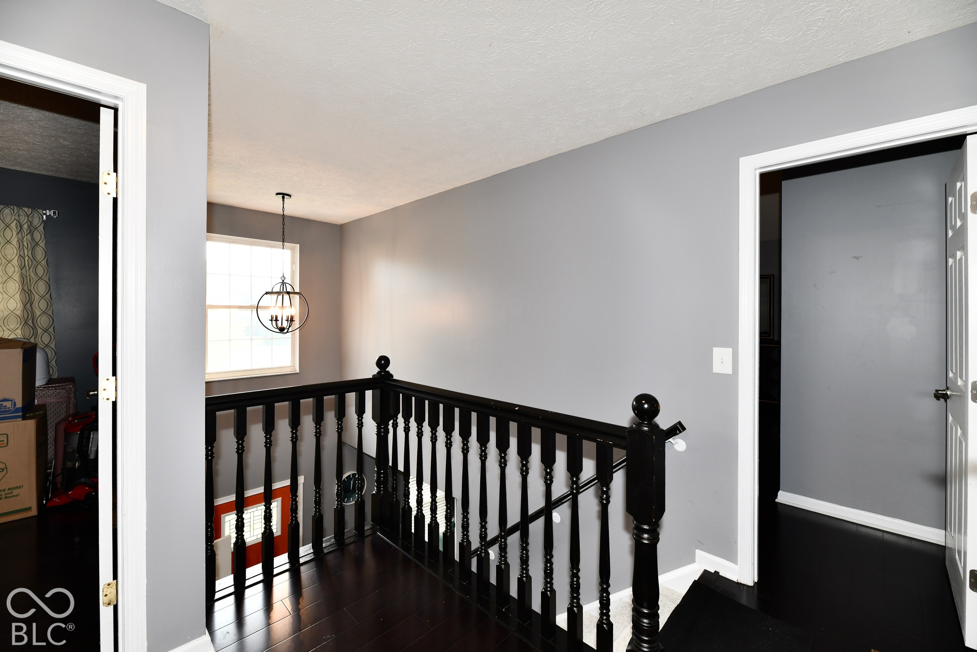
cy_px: 326
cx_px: 488
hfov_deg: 104.3
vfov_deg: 81.2
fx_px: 380
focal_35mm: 14
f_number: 6.3
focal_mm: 14
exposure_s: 1/60
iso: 640
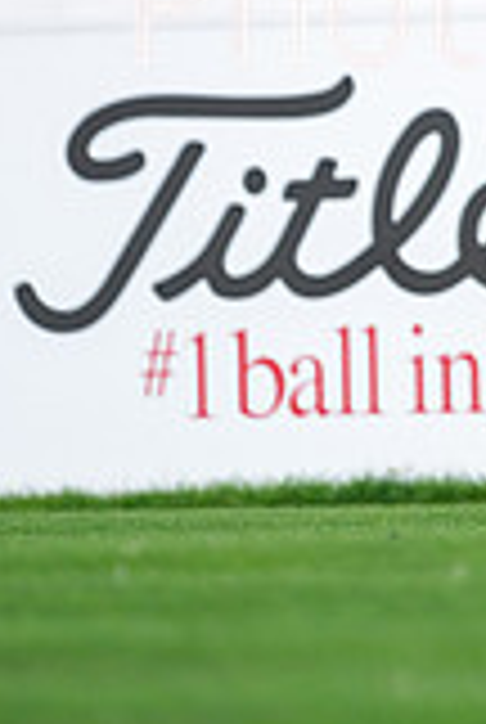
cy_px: -175
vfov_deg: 2.5
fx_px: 16855
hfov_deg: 1.7
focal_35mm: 836
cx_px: 630
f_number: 5
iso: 400
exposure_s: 1/1600
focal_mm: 300
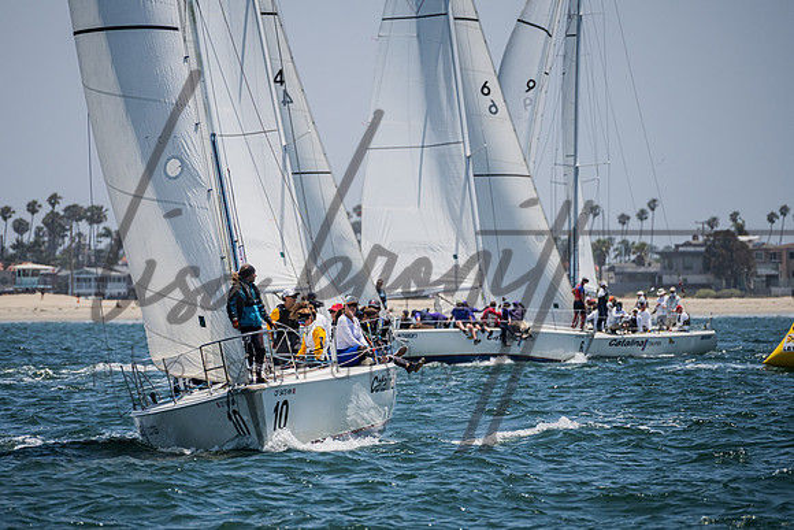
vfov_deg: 3.0
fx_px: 10200
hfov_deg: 4.5
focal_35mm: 462
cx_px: 351
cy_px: 298
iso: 400
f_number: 8
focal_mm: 400
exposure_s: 1/2000
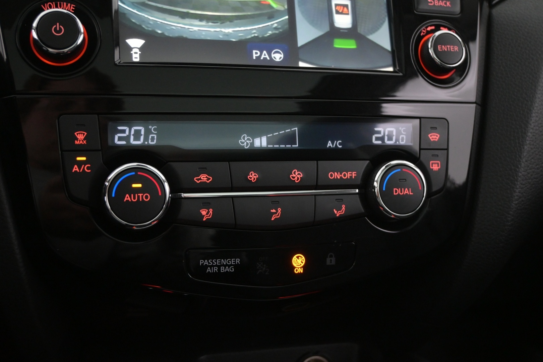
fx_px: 588
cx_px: 272
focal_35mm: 39
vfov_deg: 34.2
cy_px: 181
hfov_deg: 49.6
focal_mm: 26
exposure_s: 1/50
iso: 2500
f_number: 4.5
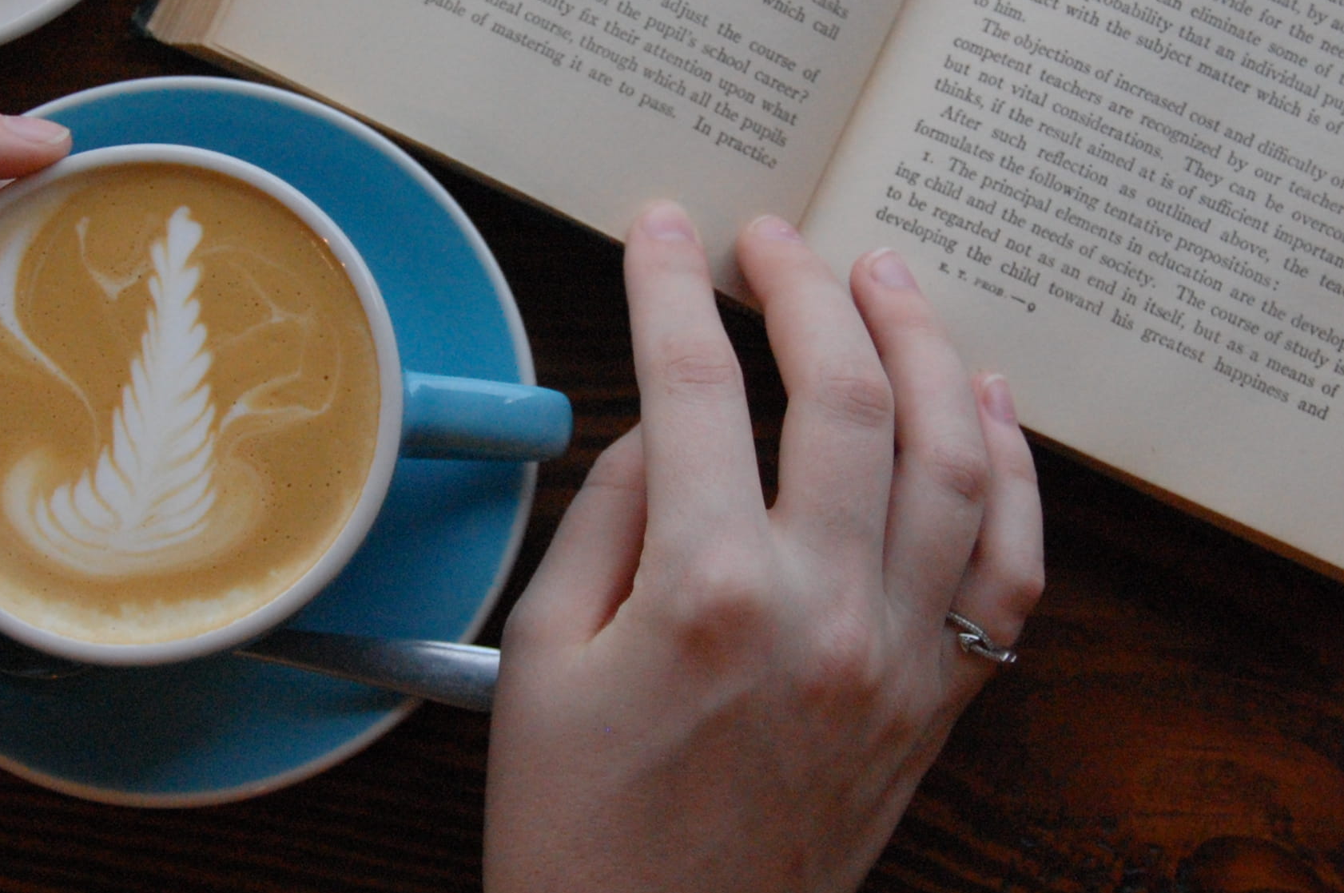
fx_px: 3502
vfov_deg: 14.5
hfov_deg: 21.7
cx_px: 499
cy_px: 304
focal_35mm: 94
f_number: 5.6
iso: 1600
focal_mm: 35
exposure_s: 1/100
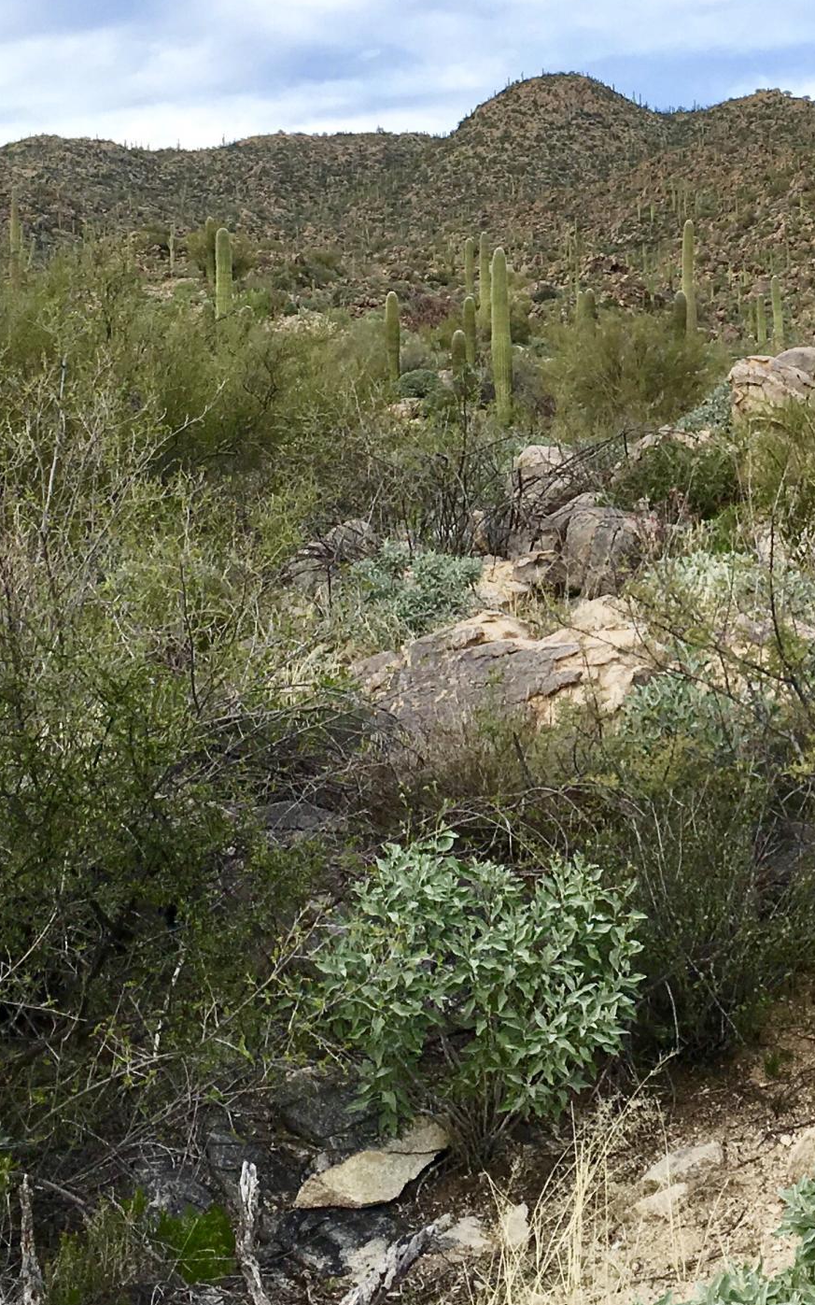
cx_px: 740
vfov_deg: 30.8
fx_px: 2346
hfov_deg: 19.3
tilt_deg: +2.7
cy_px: 427
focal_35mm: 66
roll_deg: +2.0
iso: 25
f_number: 2.2
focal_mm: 4.15
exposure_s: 1/732
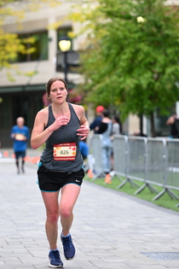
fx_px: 1432
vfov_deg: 10.7
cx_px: 74
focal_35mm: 192
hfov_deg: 7.2
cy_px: 120
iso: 640
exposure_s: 1/2000
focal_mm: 110
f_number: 2.8
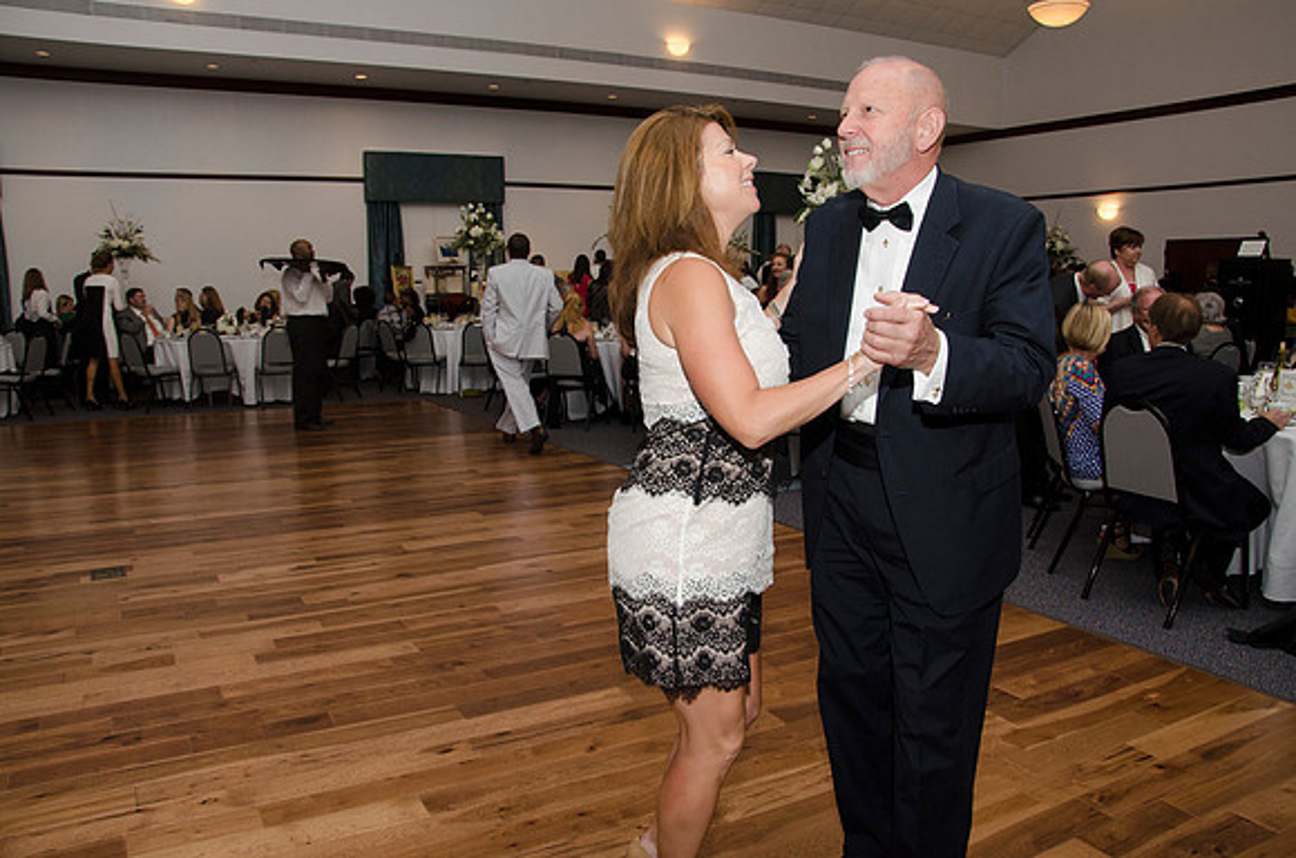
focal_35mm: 27
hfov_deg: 67.5
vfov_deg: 47.7
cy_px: 429
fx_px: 970
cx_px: 648
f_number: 6.3
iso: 500
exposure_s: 1/100
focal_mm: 18
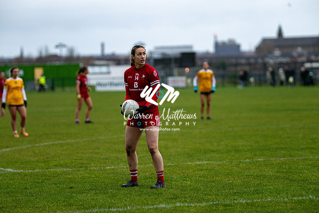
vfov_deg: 7.6
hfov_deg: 11.4
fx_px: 1595
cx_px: 160
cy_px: 106
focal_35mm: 180
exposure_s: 1/640
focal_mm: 180
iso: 1400
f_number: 2.8
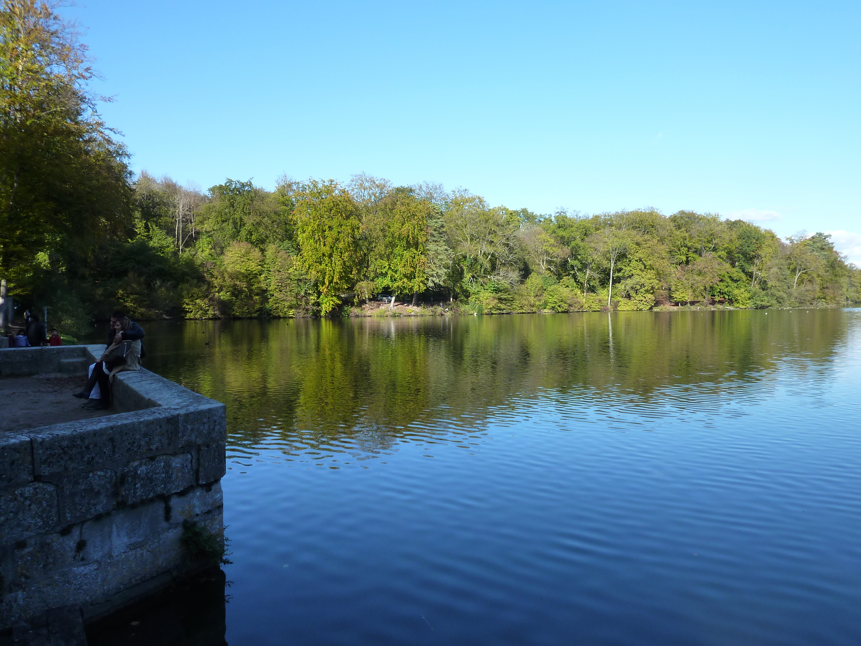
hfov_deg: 69.4
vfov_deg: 54.9
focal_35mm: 25
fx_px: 622
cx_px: 430
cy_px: 323
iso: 125
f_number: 4
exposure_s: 1/320
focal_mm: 4.1
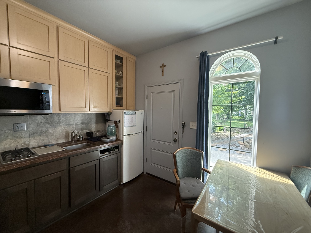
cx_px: 156
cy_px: 116
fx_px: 126
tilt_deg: -2.4
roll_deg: -0.3
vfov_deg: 85.7
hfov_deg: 102.1
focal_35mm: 14
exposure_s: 1/120
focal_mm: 2.22
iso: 400
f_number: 2.2
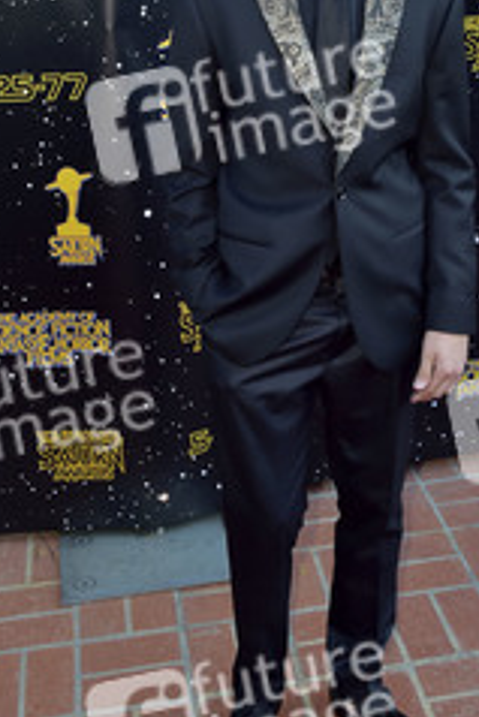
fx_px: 1036
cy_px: 262
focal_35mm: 52
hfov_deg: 25.8
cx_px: 330
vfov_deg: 37.9
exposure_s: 1/320
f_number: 6.3
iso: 500
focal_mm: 31
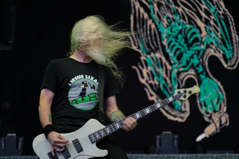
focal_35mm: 105
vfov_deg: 13.0
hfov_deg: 19.5
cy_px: 80
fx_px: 697
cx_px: 120
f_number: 4
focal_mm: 105
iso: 160
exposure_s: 1/125
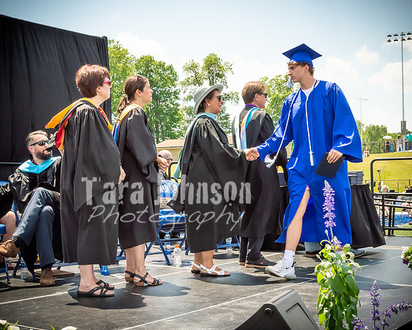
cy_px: 169
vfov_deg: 27.4
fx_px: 676
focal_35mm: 55
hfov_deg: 33.8
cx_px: 233
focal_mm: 22
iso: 200
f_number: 7.1
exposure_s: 1/800
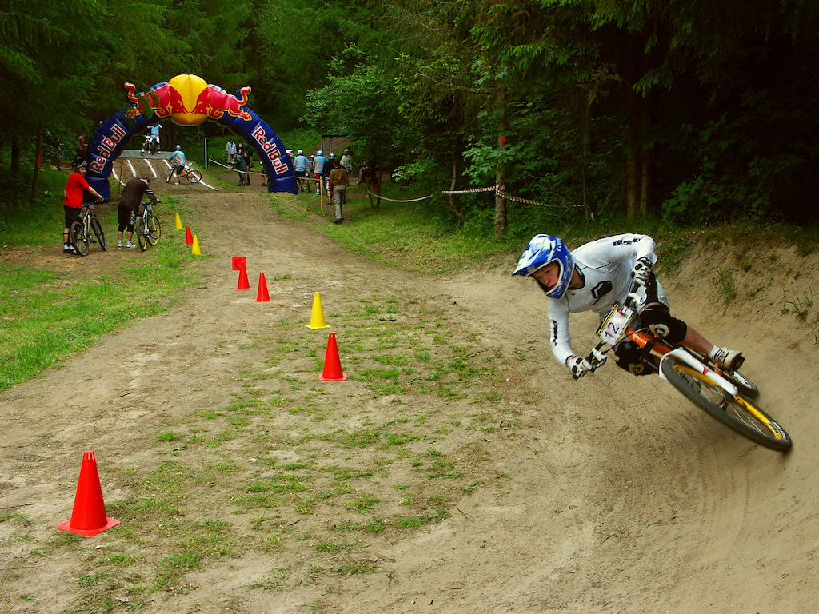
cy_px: 307
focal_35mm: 40
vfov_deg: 36.0
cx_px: 410
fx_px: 946
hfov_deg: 46.8
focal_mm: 10.2
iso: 100
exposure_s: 1/250
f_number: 4
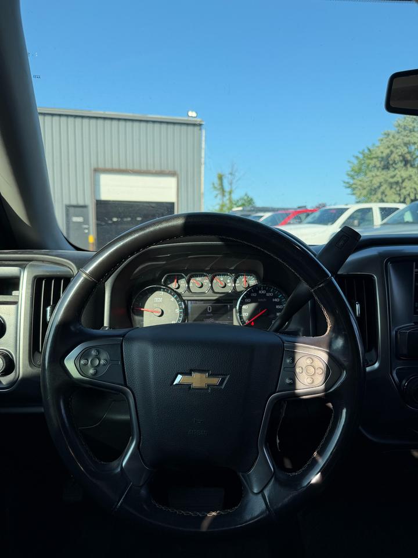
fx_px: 386
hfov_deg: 56.8
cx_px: 209
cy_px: 279
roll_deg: -0.2
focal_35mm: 24
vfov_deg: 71.6
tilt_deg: -6.2
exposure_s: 1/1585
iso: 80
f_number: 1.78
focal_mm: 6.76
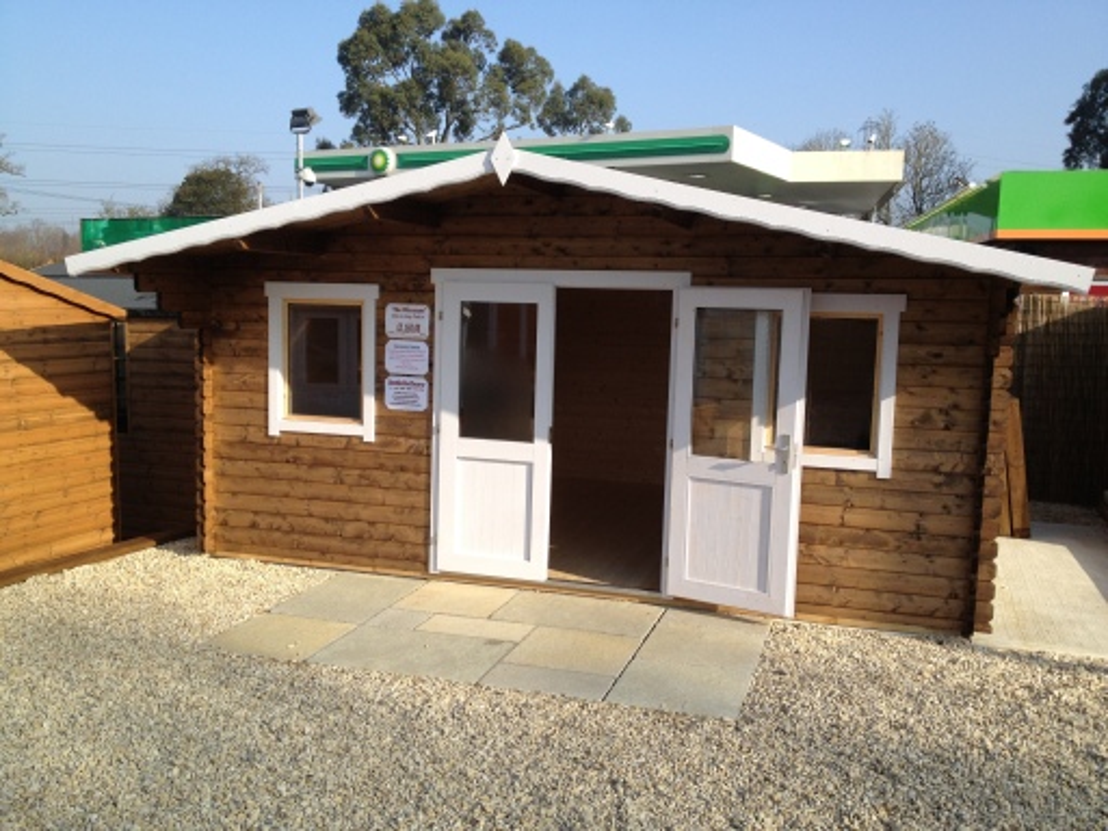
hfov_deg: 52.6
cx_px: 554
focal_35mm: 35
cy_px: 416
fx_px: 1120
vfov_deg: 40.7
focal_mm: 4.28
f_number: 2.4
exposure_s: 1/1022
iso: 50
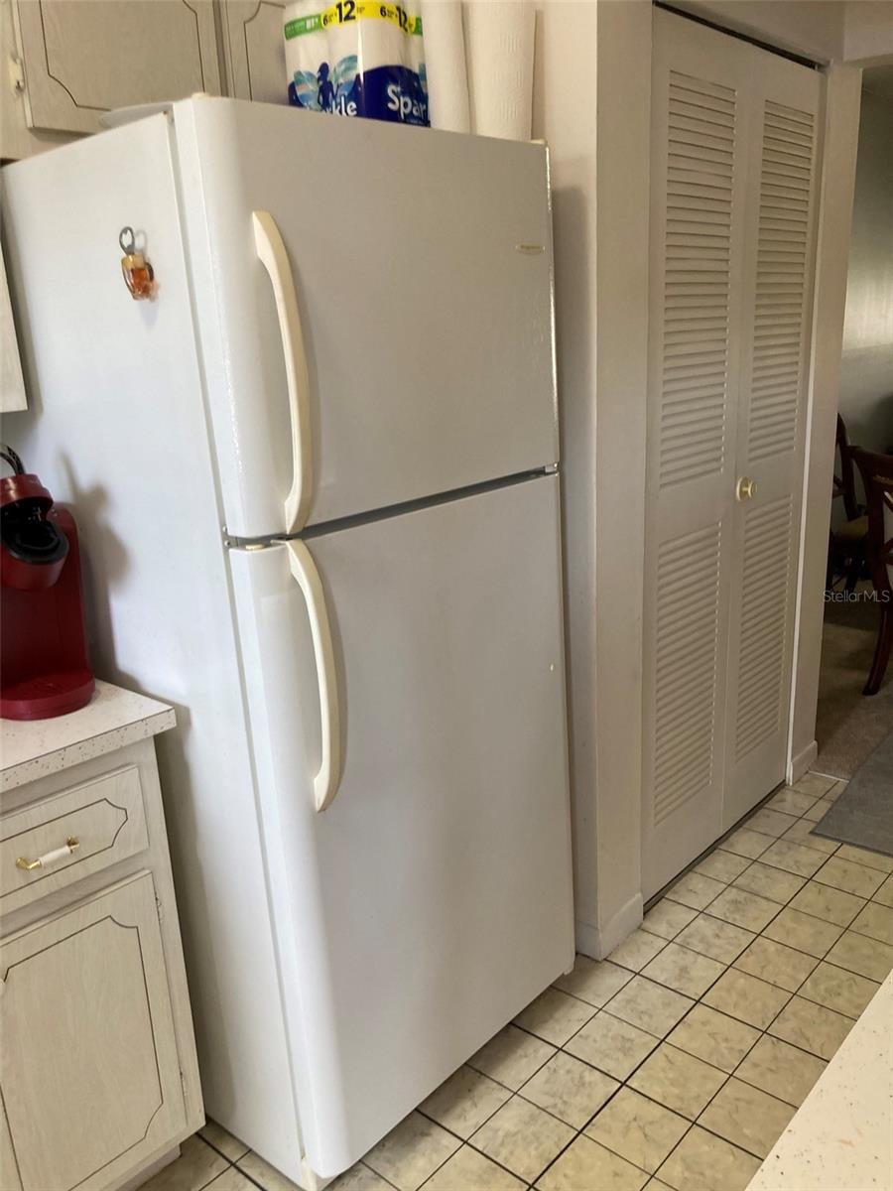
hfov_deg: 49.7
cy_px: 596
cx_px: 446
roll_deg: +2.5
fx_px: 963
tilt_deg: -16.6
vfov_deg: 63.4
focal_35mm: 28
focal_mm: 3.99
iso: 64
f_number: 1.8
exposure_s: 1/60
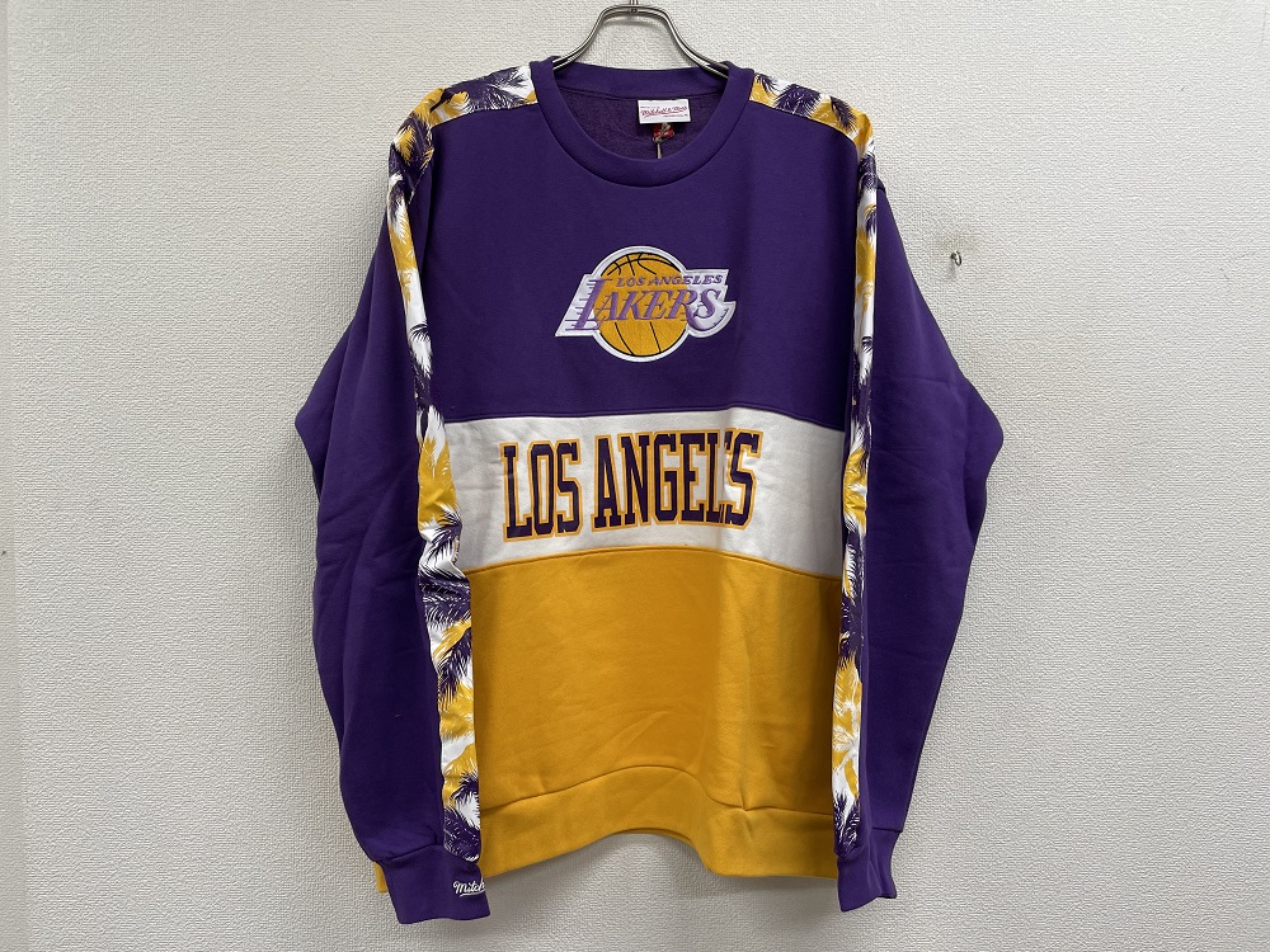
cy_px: 476
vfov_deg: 53.1
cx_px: 635
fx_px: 954
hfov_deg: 67.3
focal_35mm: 26
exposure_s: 1/115
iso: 80
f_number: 1.6
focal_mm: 4.2
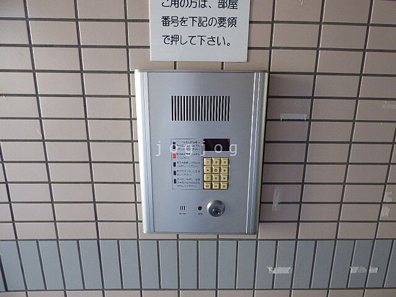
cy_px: 148
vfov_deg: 66.0
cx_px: 198
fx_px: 229
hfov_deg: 81.7
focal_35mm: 20
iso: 200
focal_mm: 3.58
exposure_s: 1/60
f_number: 2.8
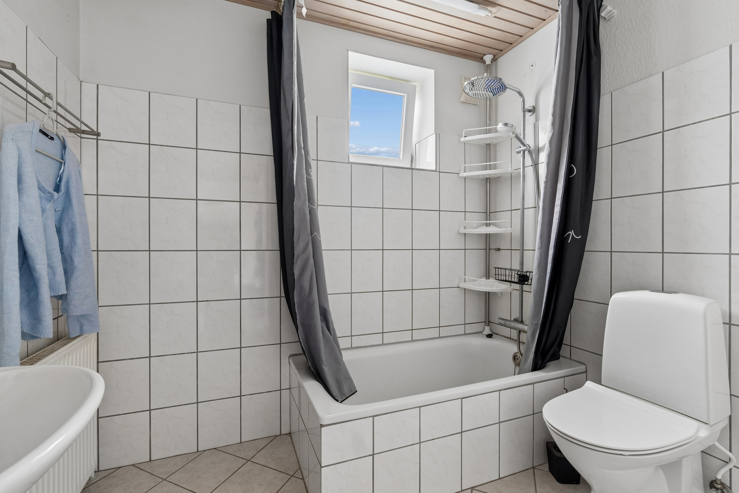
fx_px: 308
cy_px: 246
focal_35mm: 15
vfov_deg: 77.3
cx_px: 370
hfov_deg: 100.4
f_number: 8
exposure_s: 1/4
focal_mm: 10
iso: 200
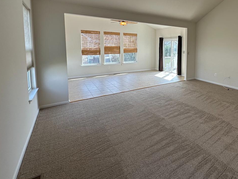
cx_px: 168
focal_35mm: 21
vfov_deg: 61.9
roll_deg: -0.8
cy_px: 60
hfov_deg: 75.2
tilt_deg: -5.2
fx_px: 144
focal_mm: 2.22
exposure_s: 1/120
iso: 50
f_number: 2.2
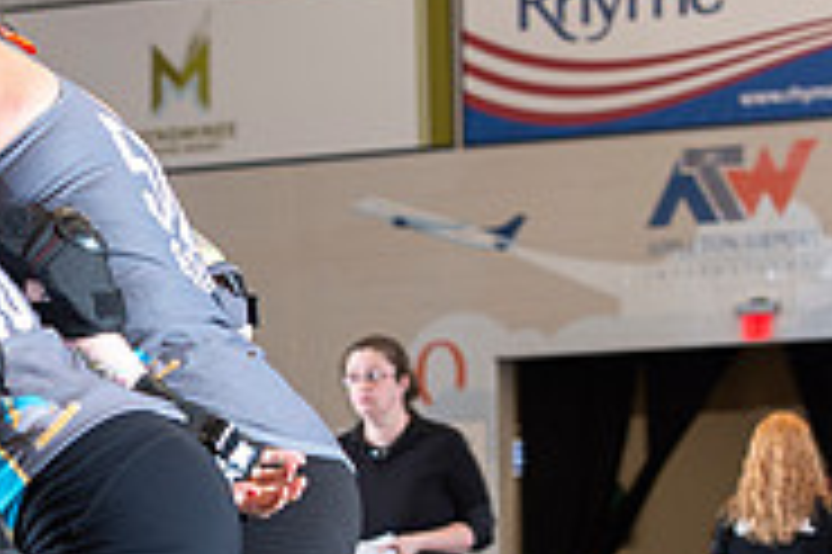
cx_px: -9
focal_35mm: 245
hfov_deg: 8.4
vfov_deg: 5.6
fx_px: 5657
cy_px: 448
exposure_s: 1/160
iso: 640
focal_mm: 78
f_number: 5.6
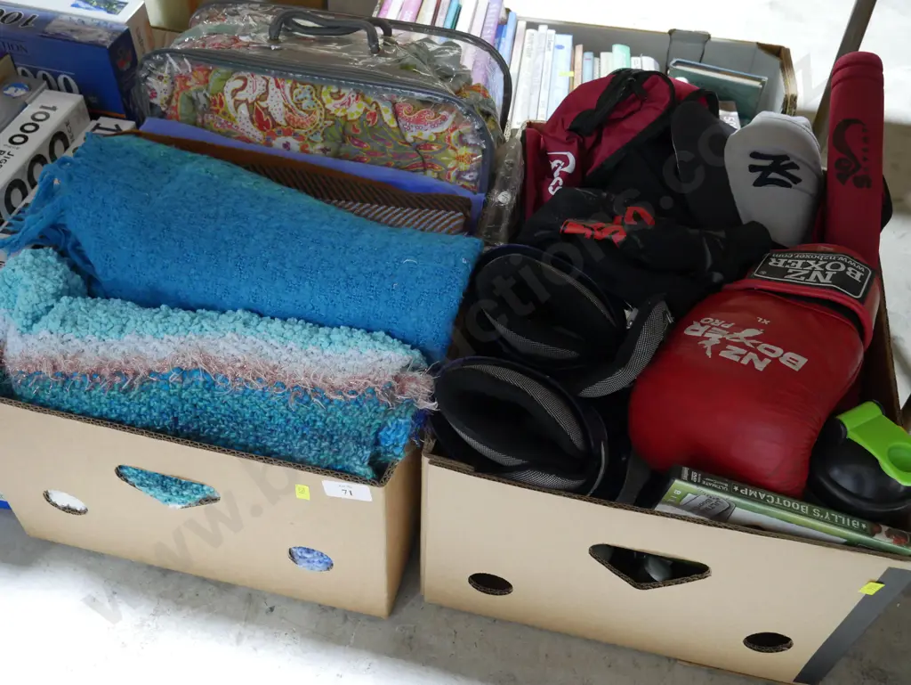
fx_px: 895
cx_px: 456
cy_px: 342
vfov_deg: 41.8
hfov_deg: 53.9
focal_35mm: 34
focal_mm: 17
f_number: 4.5
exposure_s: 1/60
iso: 2000
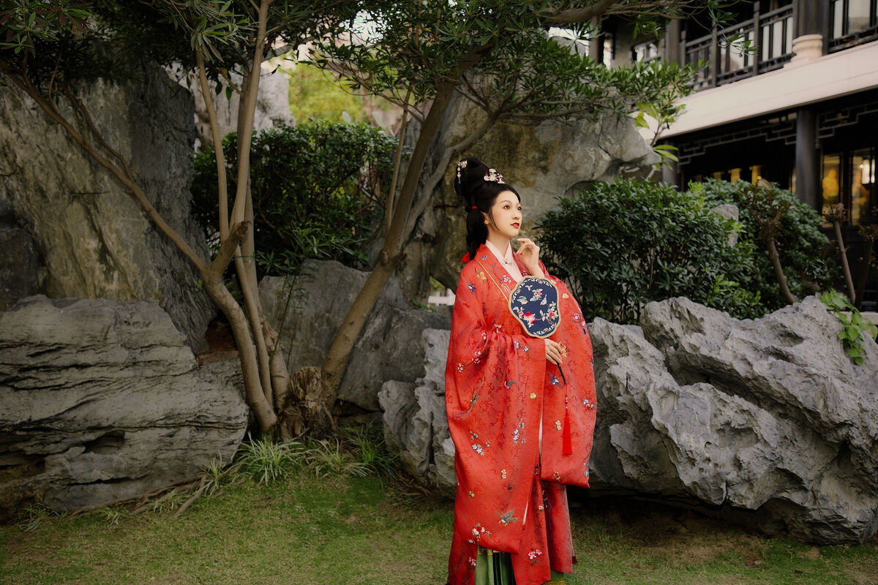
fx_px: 1097
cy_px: 292
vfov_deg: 29.9
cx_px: 439
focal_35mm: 45
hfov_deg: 43.6
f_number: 4
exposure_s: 1/100
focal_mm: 46
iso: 400
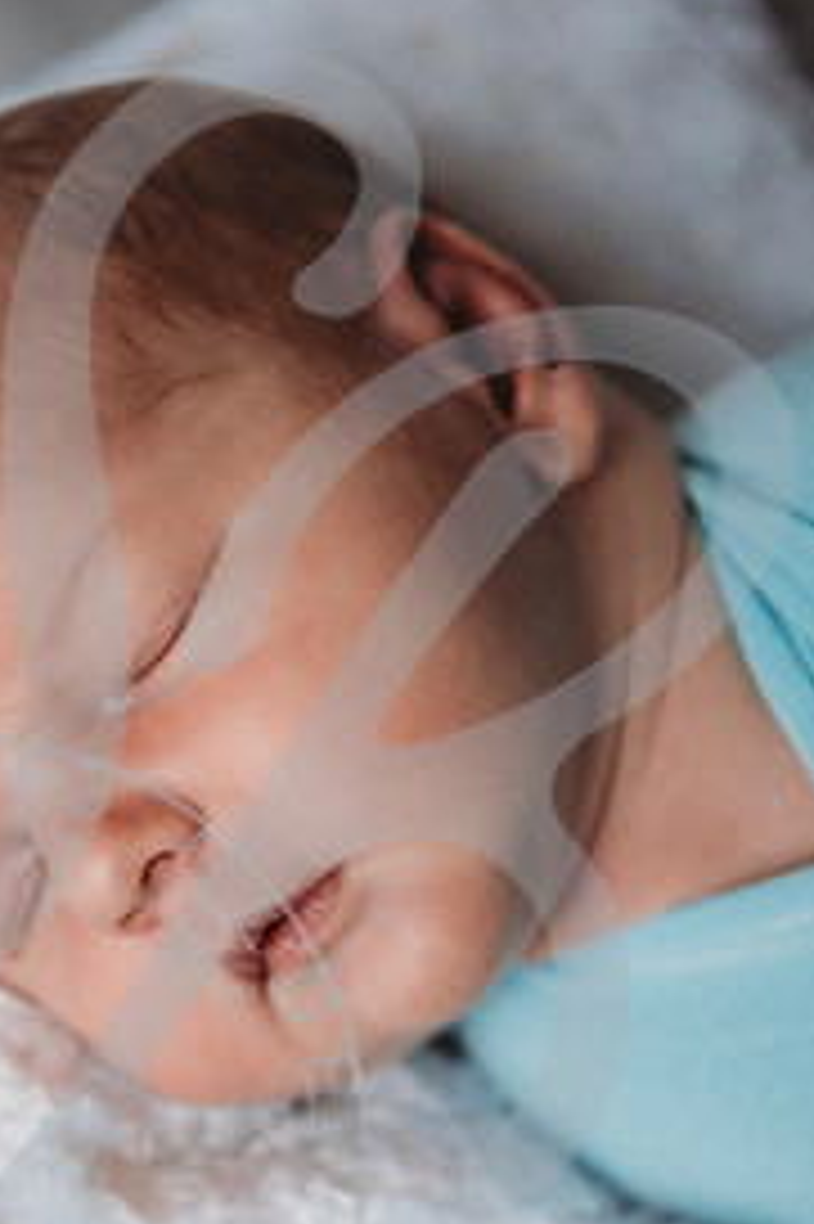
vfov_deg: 17.6
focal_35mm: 116
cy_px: 810
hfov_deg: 11.8
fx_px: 3939
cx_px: 153
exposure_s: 1/125
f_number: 2.8
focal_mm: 70
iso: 200
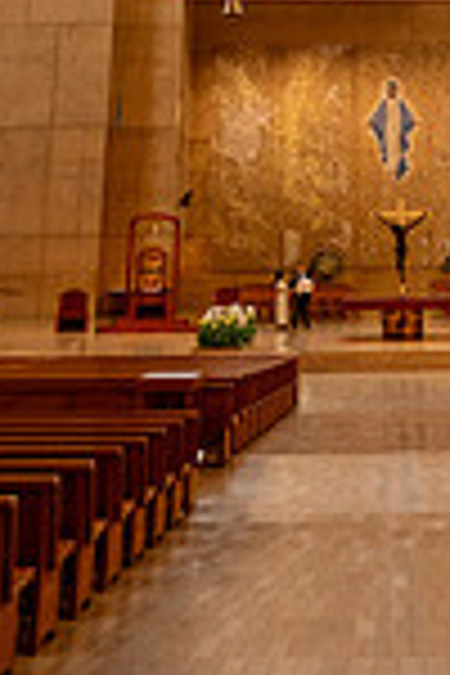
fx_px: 1350
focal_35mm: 72
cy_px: -274
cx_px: 392
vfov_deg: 23.6
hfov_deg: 18.7
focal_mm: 24
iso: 1600
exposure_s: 1/250
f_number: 2.8
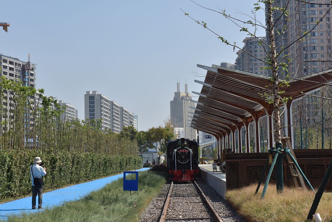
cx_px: 166
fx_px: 646
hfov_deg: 28.8
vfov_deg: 19.5
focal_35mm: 70
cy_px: 111
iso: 1000
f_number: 16
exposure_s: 1/1000
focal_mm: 70
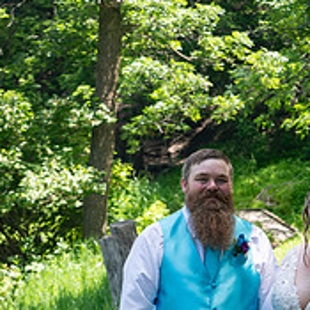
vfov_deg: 13.6
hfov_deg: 13.7
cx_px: 246
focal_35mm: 127
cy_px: 294
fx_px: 1287
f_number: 5
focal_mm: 58
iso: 100
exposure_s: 1/125
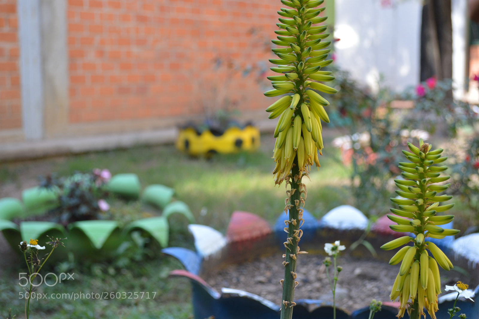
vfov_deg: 25.0
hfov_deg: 36.9
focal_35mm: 54
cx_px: 240
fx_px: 718
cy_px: 160
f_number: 5
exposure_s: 1/100
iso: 200
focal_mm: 36
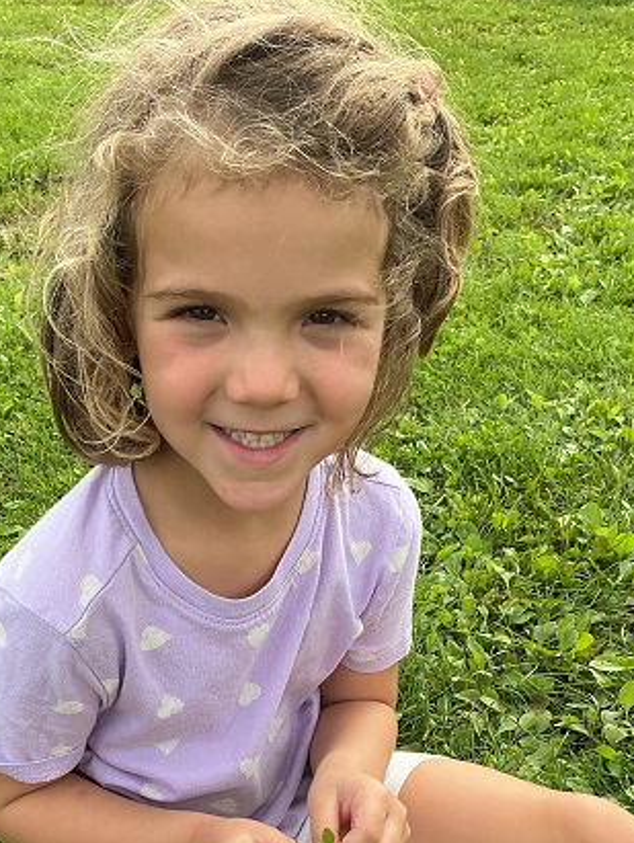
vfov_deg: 38.8
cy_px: 677
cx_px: 289
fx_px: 1146
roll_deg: +1.2
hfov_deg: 30.9
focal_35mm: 47
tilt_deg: -35.9
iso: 25
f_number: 1.8
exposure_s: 1/642
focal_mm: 3
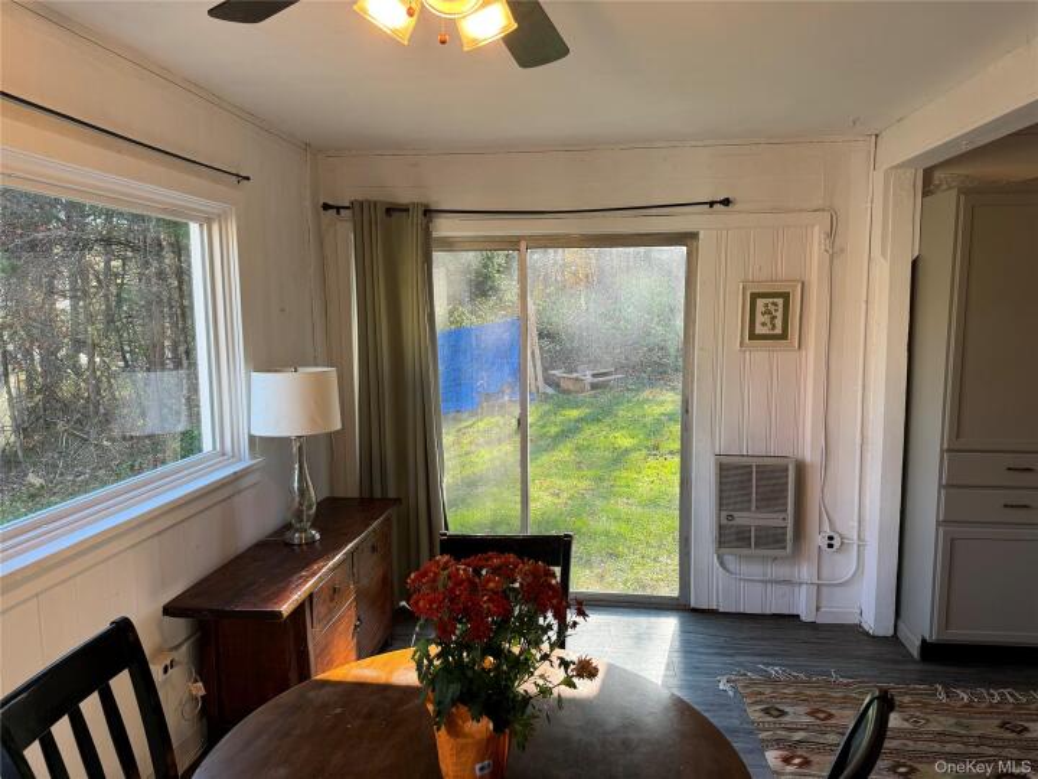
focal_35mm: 24
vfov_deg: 56.8
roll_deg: -0.1
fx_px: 720
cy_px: 390
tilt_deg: -7.3
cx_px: 519
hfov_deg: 71.6
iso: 80
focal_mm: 6.86
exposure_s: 1/120
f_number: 1.78
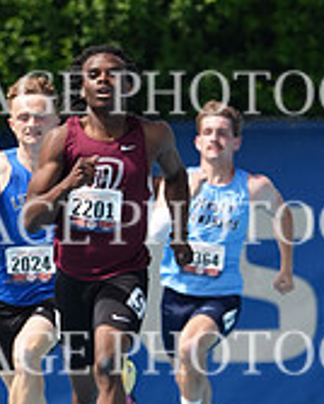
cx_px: 93
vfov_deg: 1.8
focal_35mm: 1055
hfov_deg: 1.5
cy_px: 288
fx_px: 12623
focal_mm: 324
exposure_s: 1/1600
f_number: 6.3
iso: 500
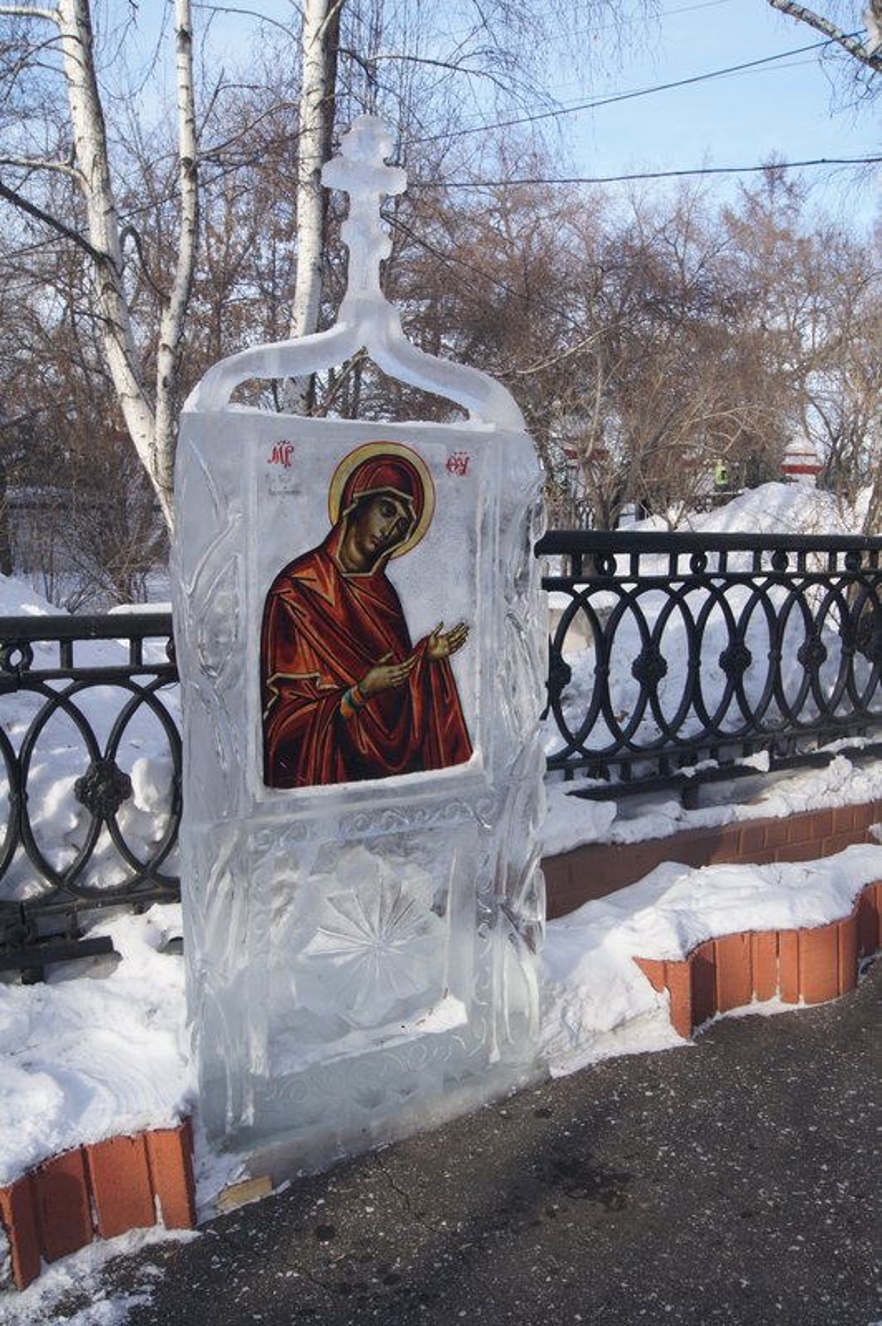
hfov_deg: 39.9
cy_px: 663
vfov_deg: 57.3
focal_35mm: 33
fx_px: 1215
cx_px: 441
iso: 200
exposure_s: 1/160
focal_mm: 22
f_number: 10
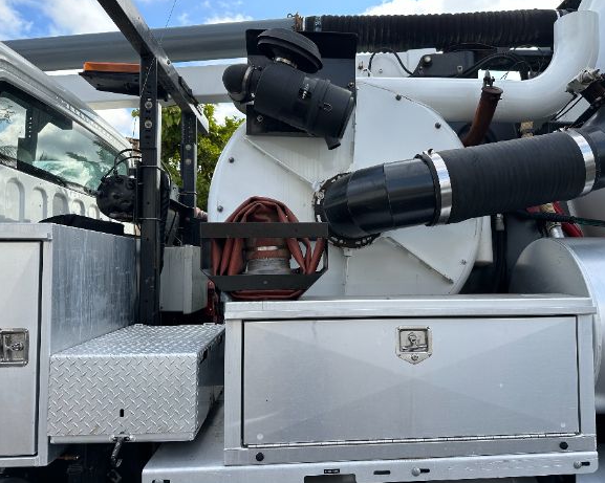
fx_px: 465
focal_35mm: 26
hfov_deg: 65.9
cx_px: 332
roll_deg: +0.6
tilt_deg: +5.0
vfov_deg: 54.9
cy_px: 242
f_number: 1.78
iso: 80
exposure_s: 1/1433
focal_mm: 6.86
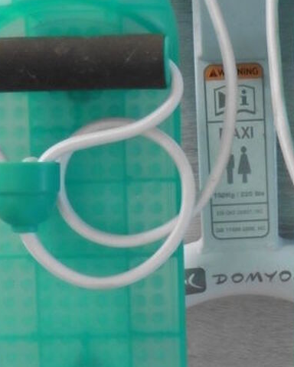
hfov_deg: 23.2
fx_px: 707
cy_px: 195
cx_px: 224
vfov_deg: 29.1
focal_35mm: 65
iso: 400
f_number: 3.3
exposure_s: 1/60
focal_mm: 4.3
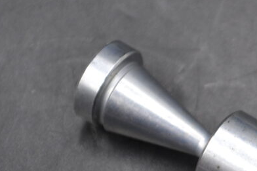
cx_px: 260
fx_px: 1802
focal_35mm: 253
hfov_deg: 8.1
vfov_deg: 5.4
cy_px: 170
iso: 400
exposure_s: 1/40
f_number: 5.6
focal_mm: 55
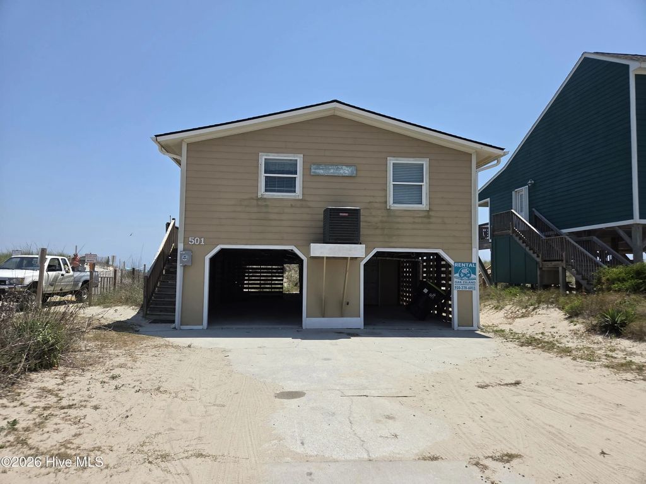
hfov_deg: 73.9
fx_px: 429
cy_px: 242
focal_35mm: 23
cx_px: 323
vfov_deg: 58.9
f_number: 1.8
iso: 80
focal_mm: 5.4
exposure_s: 1/7599
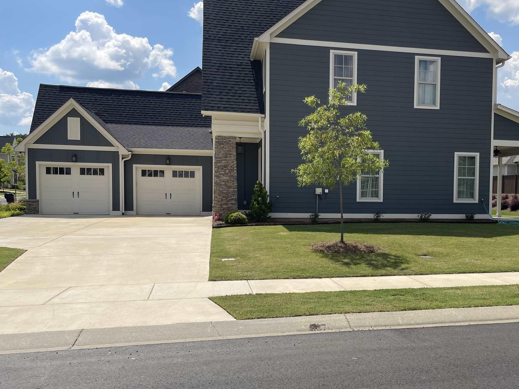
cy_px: 222
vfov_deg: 39.6
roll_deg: -0.7
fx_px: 540
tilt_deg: -3.4
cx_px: 347
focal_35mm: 36
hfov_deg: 50.4
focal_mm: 5.1
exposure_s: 1/4717
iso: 32
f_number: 1.6
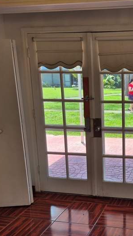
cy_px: 122
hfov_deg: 28.4
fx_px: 238
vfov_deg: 52.8
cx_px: 145
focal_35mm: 38
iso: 25
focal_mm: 5.4
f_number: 1.8
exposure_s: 1/233
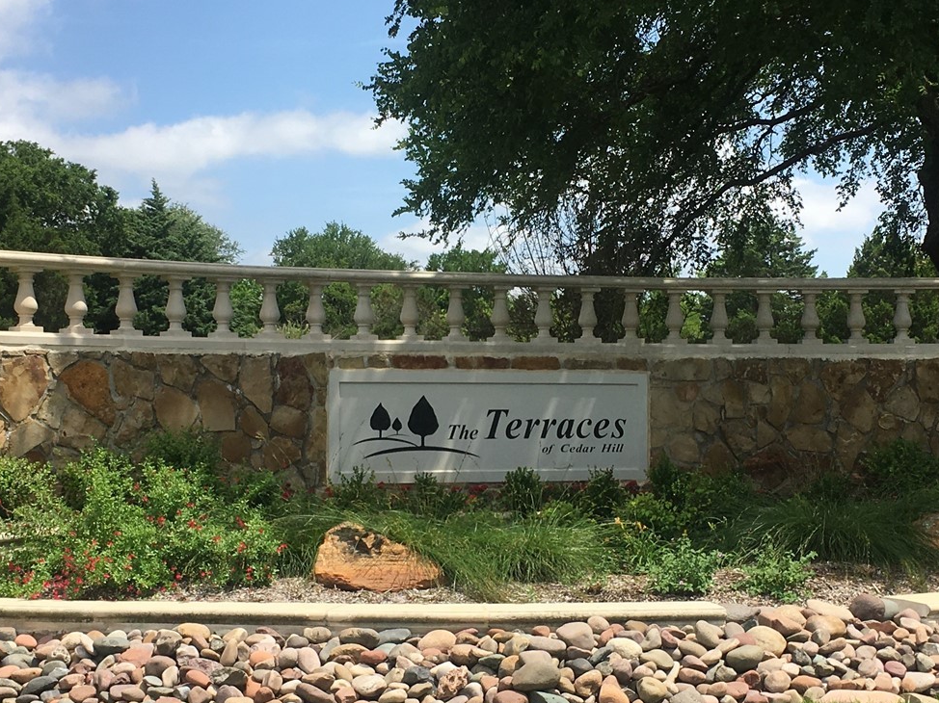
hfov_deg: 31.7
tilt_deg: +0.2
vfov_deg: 24.0
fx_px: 1654
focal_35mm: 61
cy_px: 401
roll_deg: +0.8
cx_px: 465
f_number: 2.2
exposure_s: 1/1923
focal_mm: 4.15
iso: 25
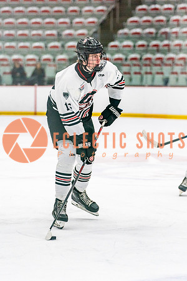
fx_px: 1382
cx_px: 81
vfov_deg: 11.6
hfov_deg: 7.7
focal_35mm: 177
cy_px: 139
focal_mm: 115
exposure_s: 1/1250
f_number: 2.8
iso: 3200
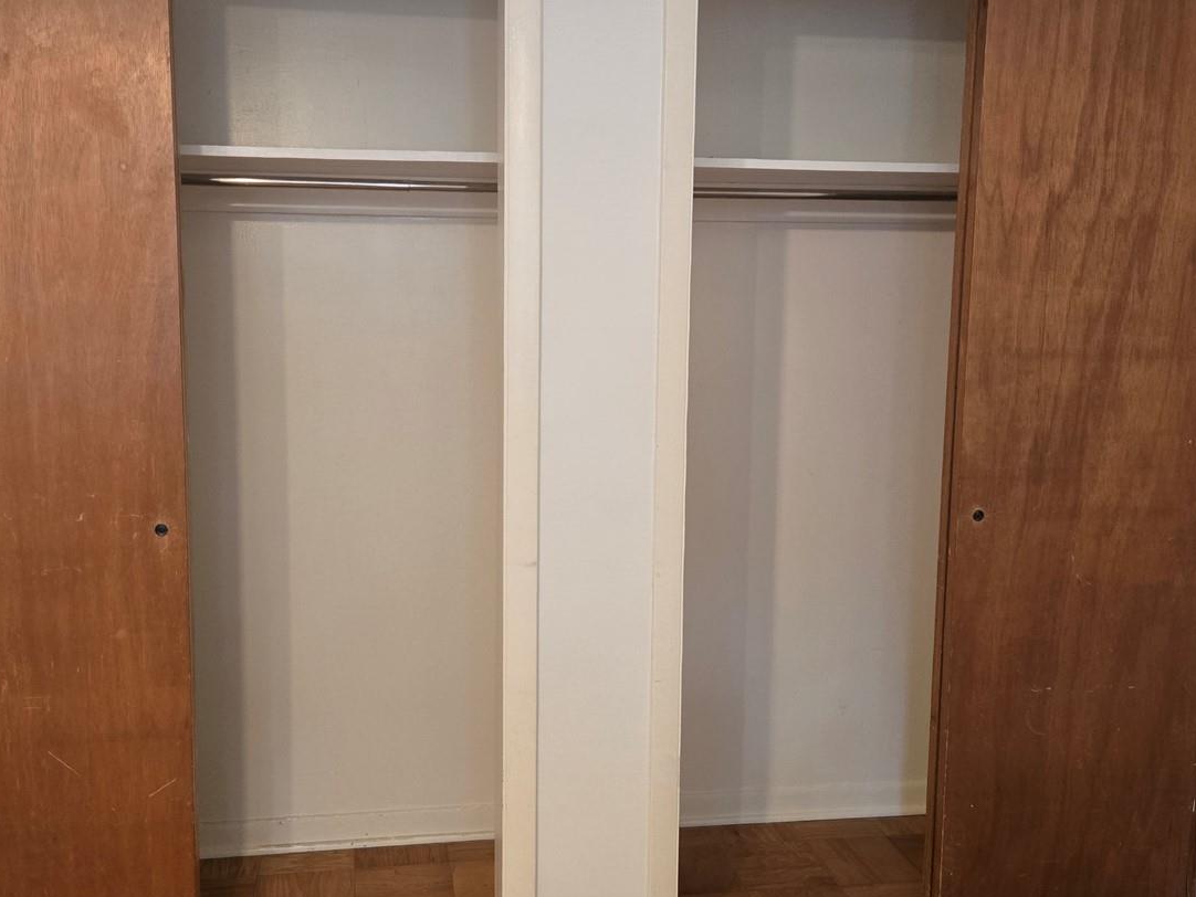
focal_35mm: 34
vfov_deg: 41.8
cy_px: 451
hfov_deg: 53.9
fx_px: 1175
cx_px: 554
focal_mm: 5.4
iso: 400
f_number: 1.8
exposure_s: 1/61
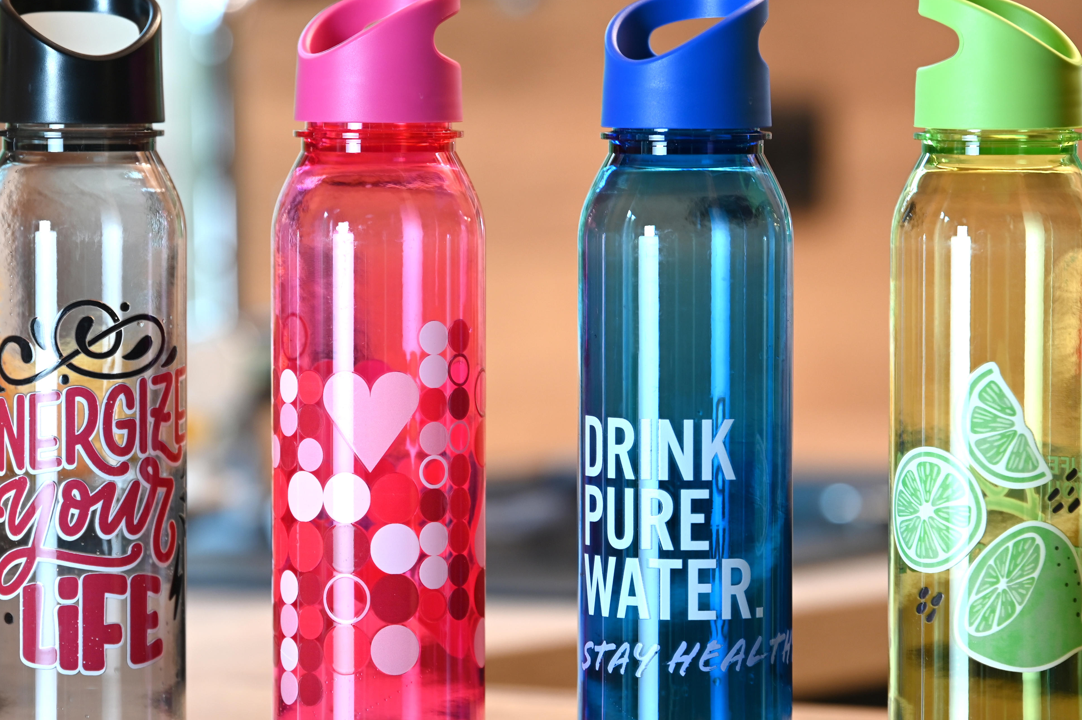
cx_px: 526
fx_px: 7990
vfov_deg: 5.2
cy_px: 354
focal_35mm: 266
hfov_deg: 7.7
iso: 320
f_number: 4
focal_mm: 170
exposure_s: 1/30
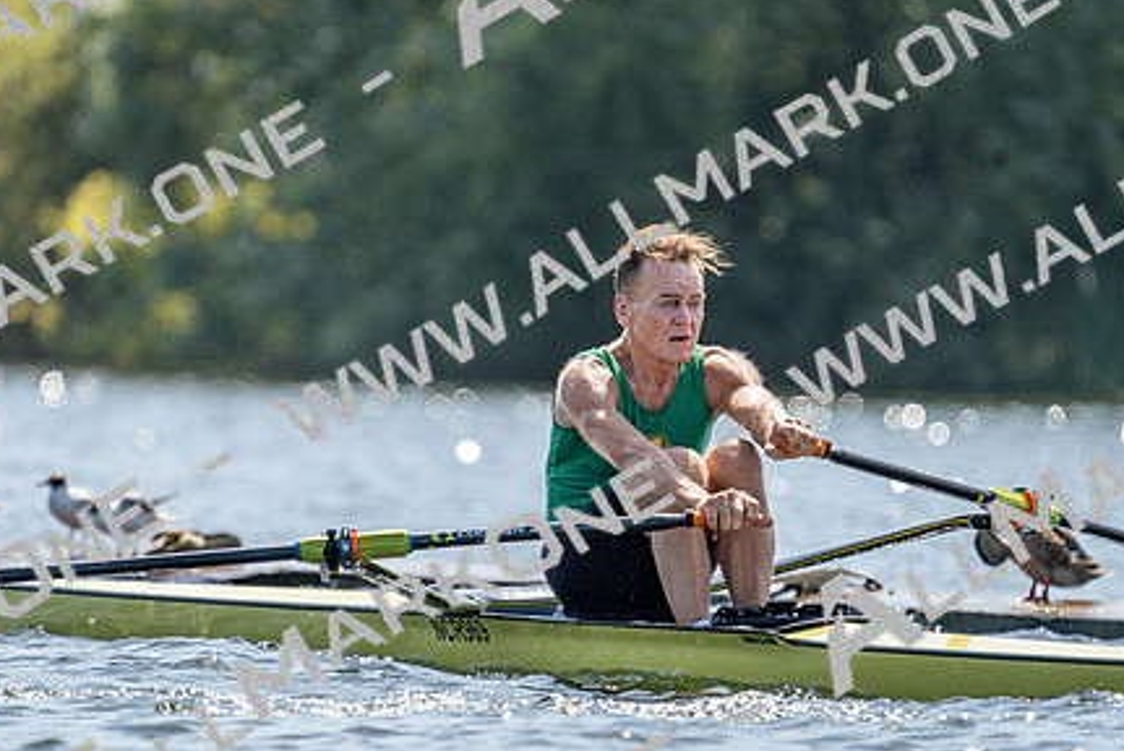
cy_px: 450
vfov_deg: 1.7
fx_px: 25212
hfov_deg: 2.6
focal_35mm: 807
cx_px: 597
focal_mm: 600
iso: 400
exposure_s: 1/2000
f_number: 6.3
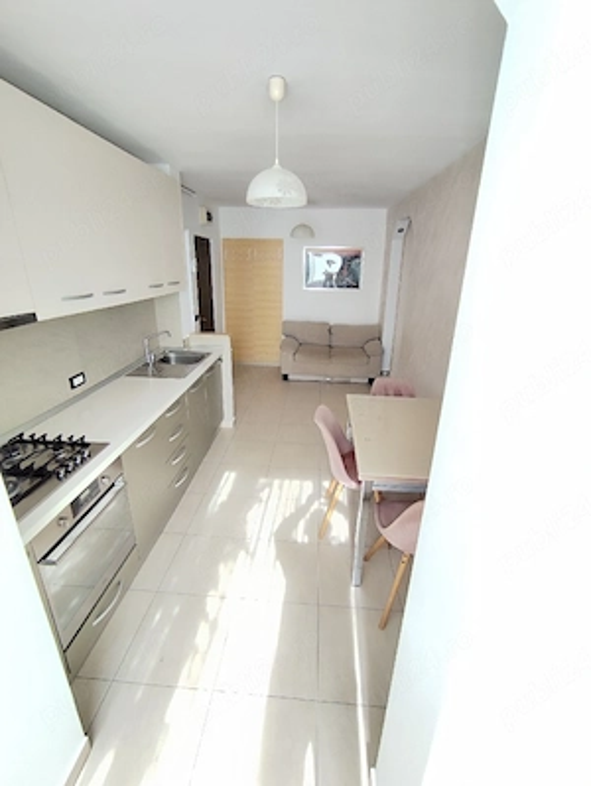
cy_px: 393
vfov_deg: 94.4
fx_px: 364
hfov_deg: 78.2
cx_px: 296
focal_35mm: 16
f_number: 2.2
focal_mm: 1.65
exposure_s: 1/50
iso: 80
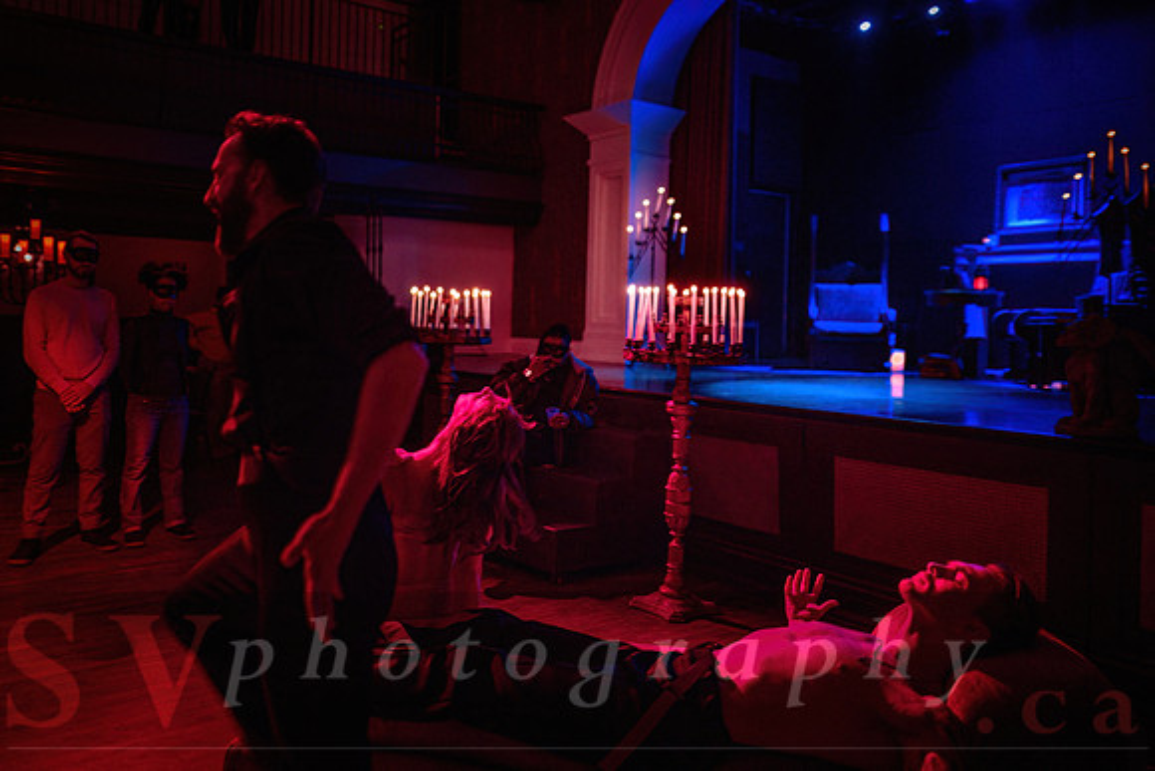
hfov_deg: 65.4
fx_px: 892
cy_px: 324
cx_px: 486
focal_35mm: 28
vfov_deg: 46.5
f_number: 1.4
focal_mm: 24
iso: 1600
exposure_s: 1/80
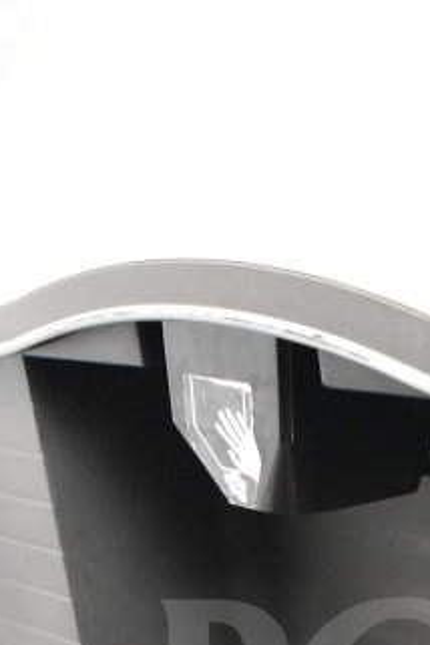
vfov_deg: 24.1
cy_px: 759
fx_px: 1379
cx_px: 340
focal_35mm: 77
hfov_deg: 17.6
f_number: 4
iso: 6400
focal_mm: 18
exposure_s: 1/60
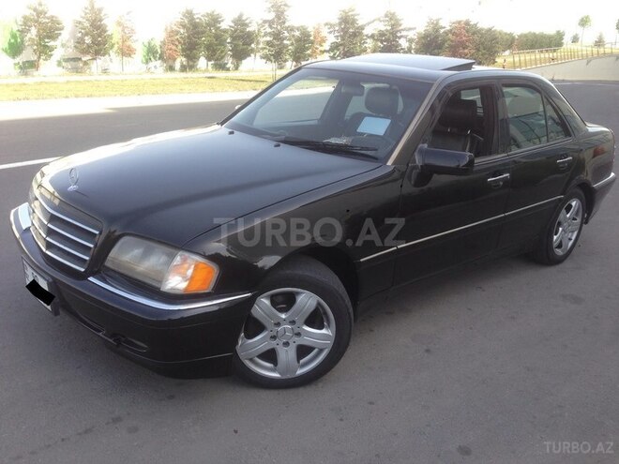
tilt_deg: -19.0
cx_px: 310
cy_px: 232
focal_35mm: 33
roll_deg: -0.1
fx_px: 590
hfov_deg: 55.4
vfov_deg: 42.9
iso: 50
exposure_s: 1/335
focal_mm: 4.12
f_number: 2.4
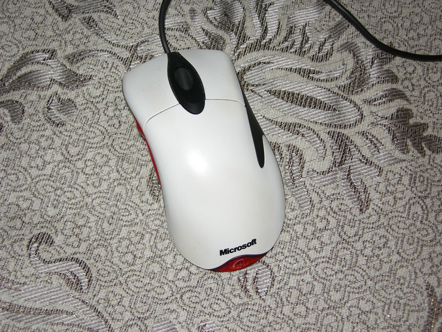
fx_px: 613
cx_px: 221
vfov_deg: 30.3
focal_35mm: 48
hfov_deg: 39.7
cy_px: 166
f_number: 3.1
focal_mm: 10.1
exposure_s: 1/60
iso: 64
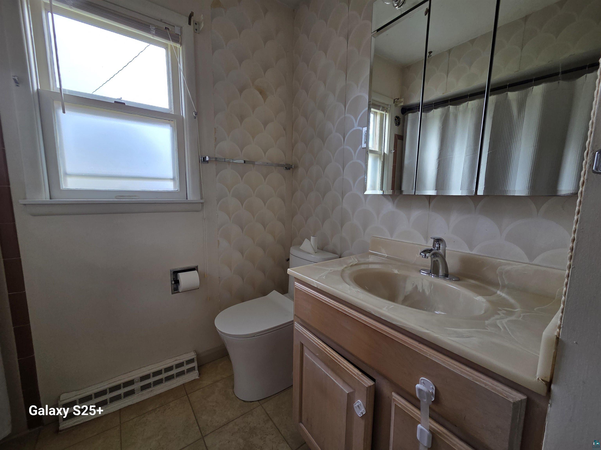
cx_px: 300
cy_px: 225
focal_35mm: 13
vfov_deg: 89.9
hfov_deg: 106.2
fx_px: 226
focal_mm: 2.2
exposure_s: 1/130
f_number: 2.2
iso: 50
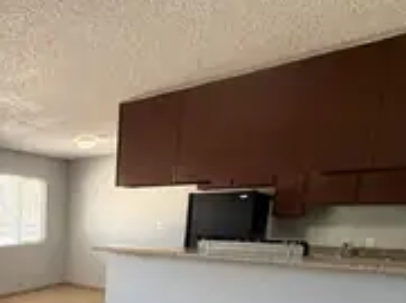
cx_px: 18
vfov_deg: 41.4
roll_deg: +0.1
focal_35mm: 31
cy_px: 278
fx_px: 363
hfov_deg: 49.8
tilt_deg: -9.2
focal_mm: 2.22
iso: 320
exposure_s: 1/99
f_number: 2.2
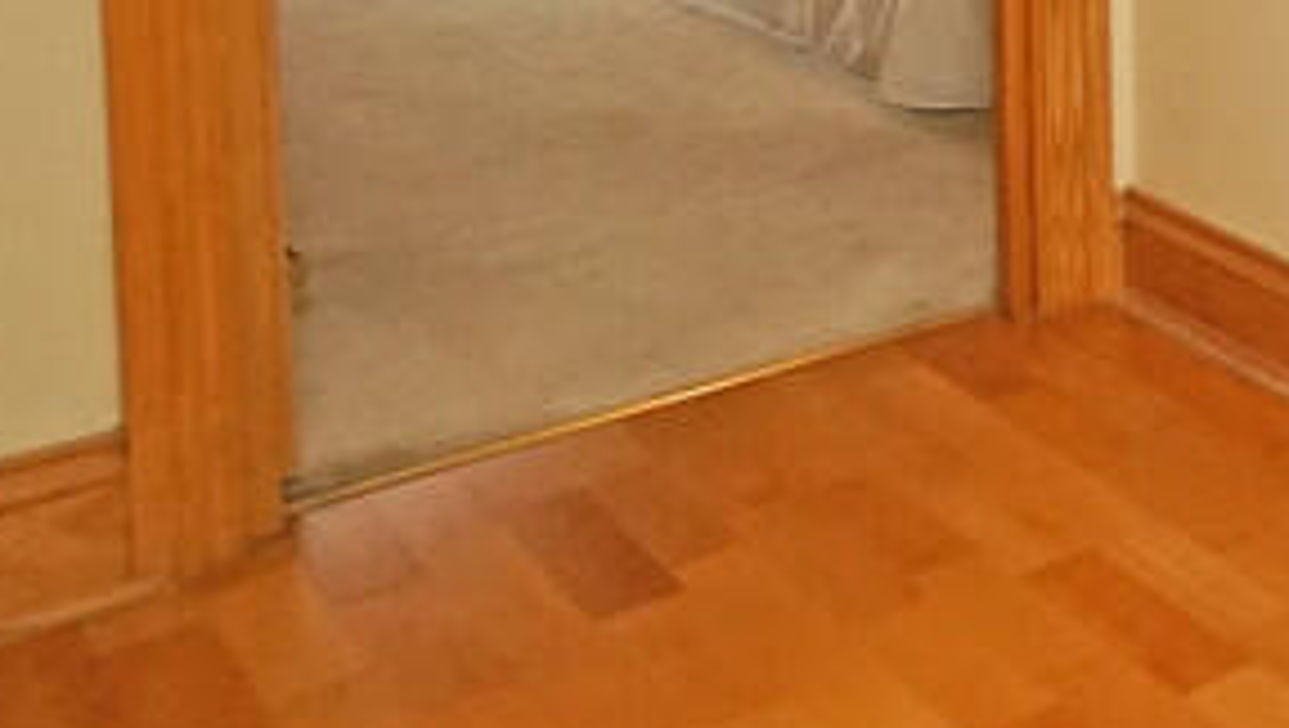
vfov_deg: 19.1
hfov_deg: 23.2
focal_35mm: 56
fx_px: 1916
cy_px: -335
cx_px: 2232
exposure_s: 1/160
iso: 1600
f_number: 4
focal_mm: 10
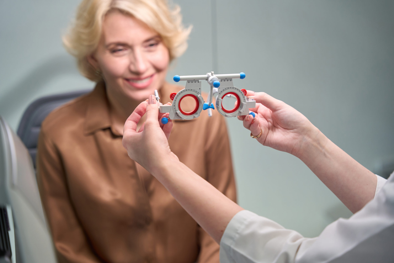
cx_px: 197
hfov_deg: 28.8
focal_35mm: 70
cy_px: 132
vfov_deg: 19.5
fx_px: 766
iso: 800
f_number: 2.8
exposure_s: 1/250
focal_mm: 70
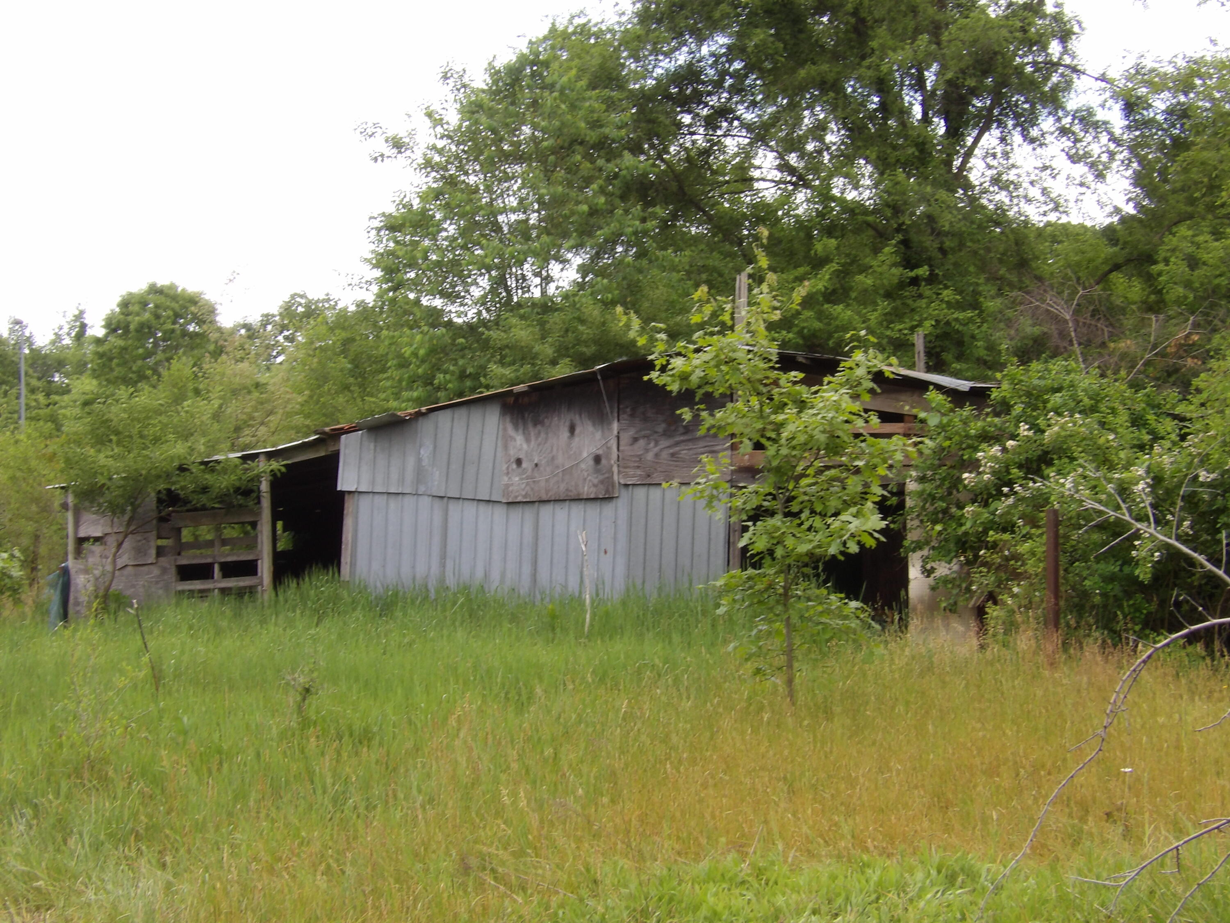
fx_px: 2203
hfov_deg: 31.2
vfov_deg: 23.7
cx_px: 615
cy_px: 462
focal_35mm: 62
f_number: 8
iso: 100
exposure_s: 1/43
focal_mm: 11.1
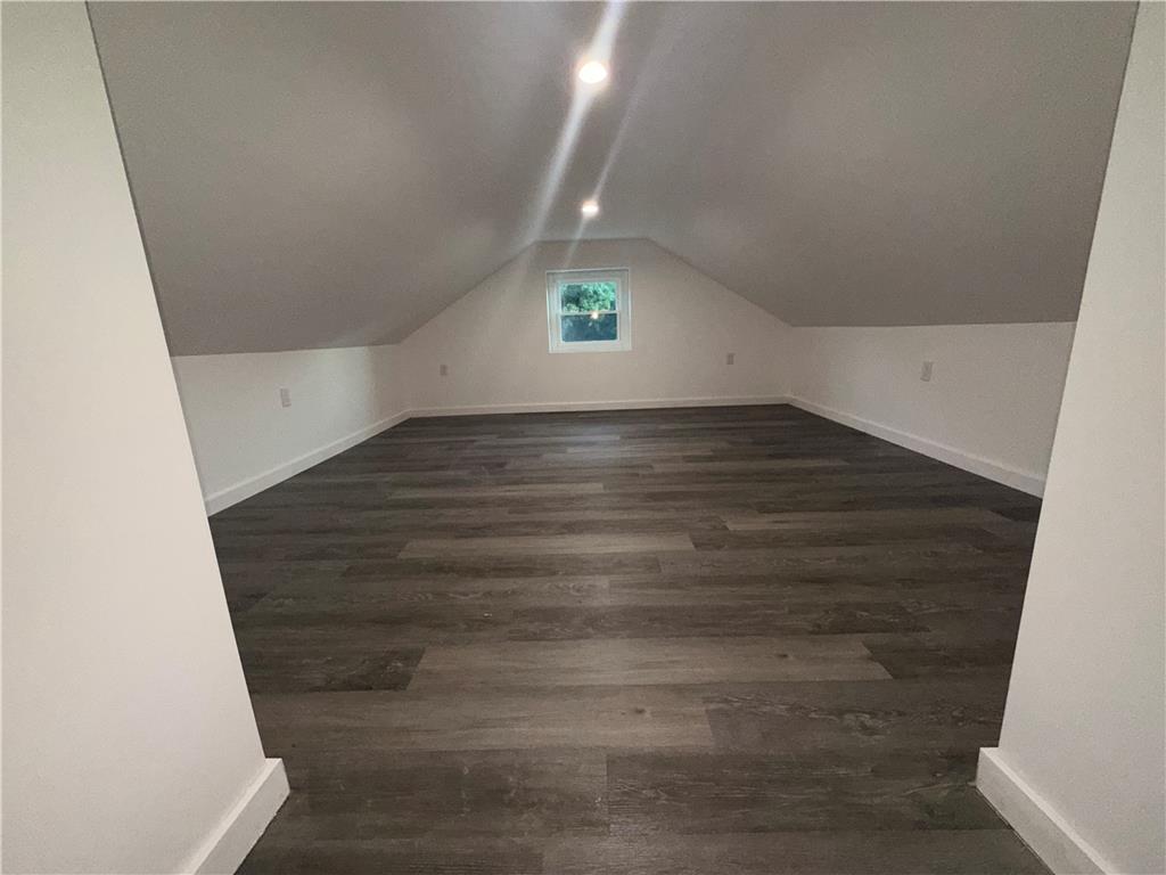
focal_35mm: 14
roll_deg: +2.6
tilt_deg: -13.2
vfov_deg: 85.7
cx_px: 583
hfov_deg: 102.1
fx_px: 472
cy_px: 438
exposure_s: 1/60
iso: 160
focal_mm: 2.22
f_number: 2.2
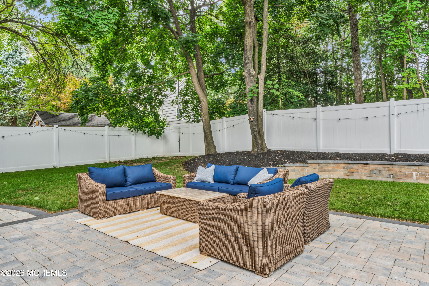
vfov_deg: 56.6
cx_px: 214
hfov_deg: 77.8
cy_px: 143
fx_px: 266
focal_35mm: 22
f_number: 22
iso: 100
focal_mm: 22.3
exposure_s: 1/4
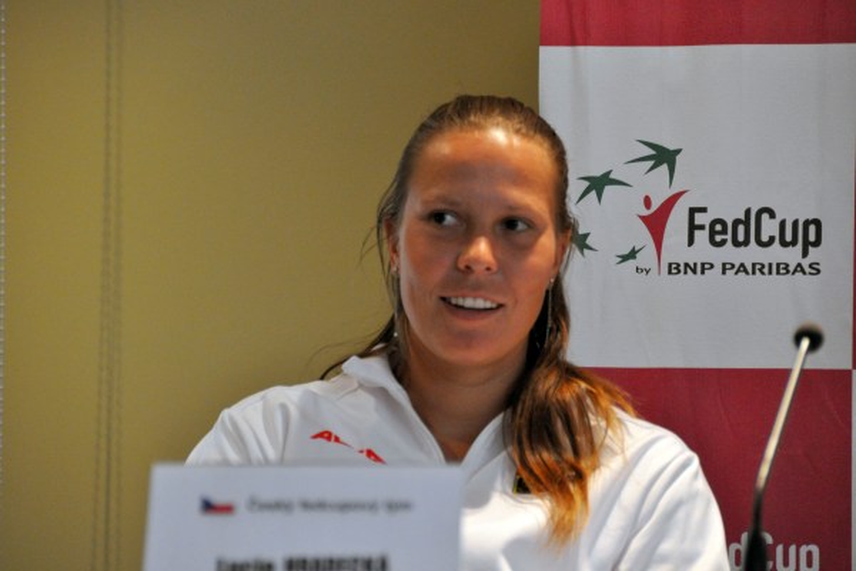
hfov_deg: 8.1
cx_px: 428
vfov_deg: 5.4
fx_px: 6063
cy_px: 286
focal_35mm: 255
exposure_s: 1/80
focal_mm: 170
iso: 1600
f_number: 5.6
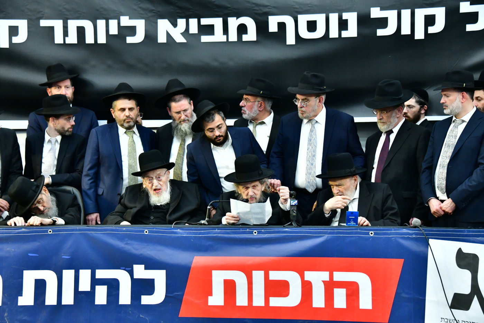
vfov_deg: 16.6
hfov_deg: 24.8
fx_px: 1102
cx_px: 242
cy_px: 162
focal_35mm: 82
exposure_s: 1/200
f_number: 5.6
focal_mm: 82
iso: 3200
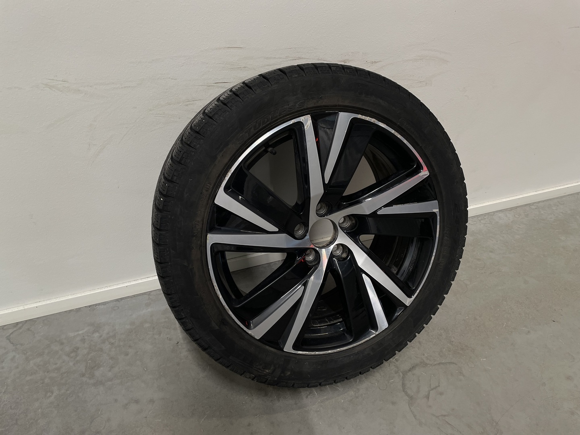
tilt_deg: -40.7
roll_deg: -1.7
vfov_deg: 53.1
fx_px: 436
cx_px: 290
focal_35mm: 26
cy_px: 218
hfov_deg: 67.3
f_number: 1.6
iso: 125
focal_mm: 4.2
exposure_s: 1/100
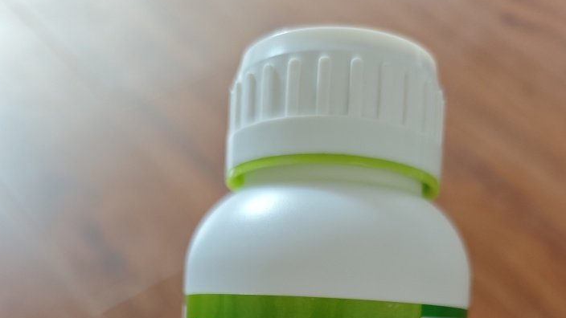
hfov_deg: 52.8
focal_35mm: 38
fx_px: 570
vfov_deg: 26.3
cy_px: 418
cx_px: 296
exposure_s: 1/52.3
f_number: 1.6
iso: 250
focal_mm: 6.55
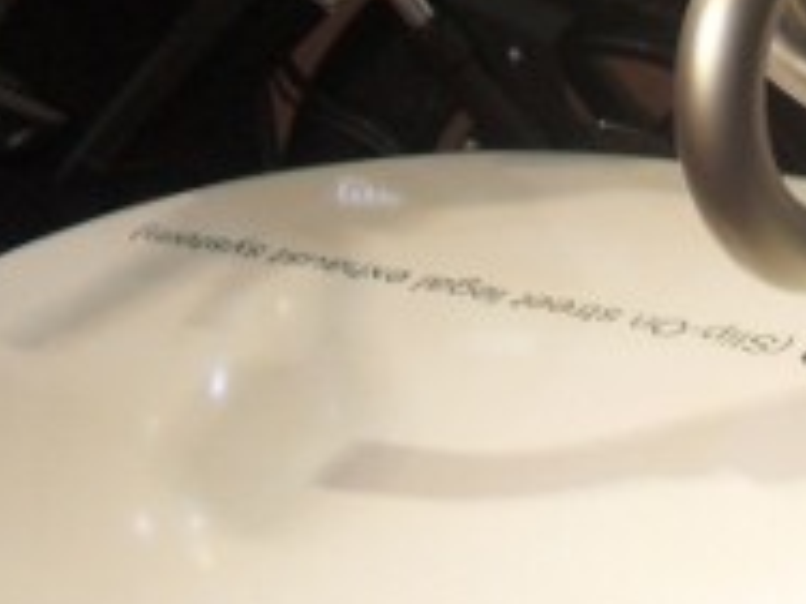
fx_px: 3469
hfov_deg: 12.7
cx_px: 1119
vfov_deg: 9.5
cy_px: -484
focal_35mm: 149
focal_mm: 6.2
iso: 100
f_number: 2.8
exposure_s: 1/90
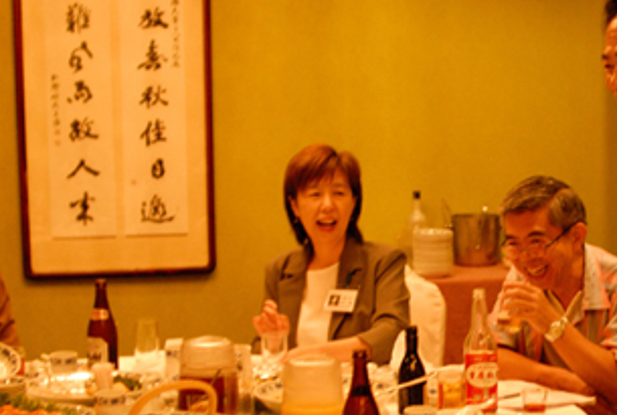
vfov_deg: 15.6
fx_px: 1512
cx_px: 579
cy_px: 297
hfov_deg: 22.4
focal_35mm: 88
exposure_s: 1/100
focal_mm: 28
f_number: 2
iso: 800
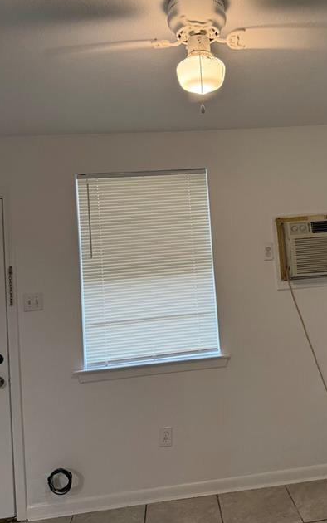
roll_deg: +3.6
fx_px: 442
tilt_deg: +3.6
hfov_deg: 39.9
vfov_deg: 61.0
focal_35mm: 31
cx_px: 231
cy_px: 226
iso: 125
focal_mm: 6.76
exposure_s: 1/60
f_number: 1.78
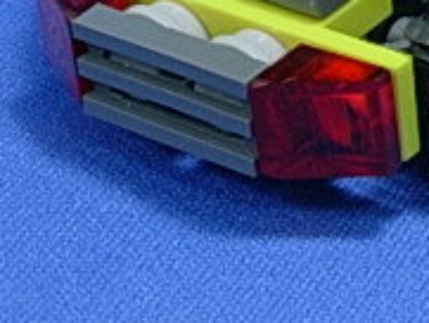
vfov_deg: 6.5
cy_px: -228
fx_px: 2765
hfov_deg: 8.6
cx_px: 732
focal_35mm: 223
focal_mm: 9.6
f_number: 3.5
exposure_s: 1/24.6
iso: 70
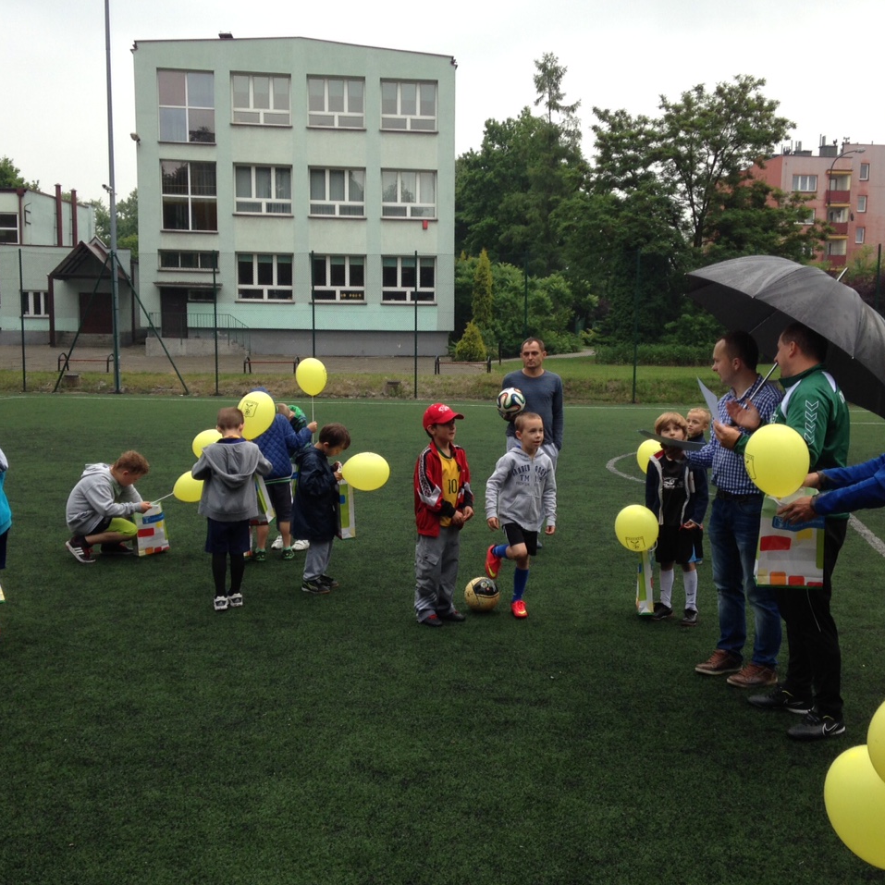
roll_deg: -1.8
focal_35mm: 39
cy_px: 442
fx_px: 1128
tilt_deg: -3.5
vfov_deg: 42.8
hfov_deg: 42.8
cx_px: 455
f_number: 2.4
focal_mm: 4.12
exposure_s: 1/134
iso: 50
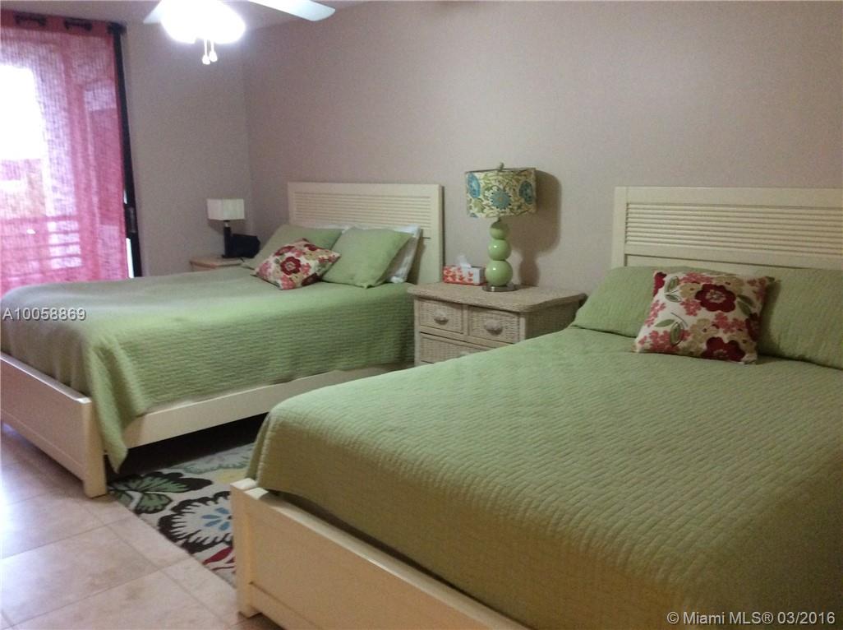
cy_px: 315
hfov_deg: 56.9
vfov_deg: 44.0
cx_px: 422
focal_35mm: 32
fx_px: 778
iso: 320
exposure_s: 1/24
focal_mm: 3.3
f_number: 2.4
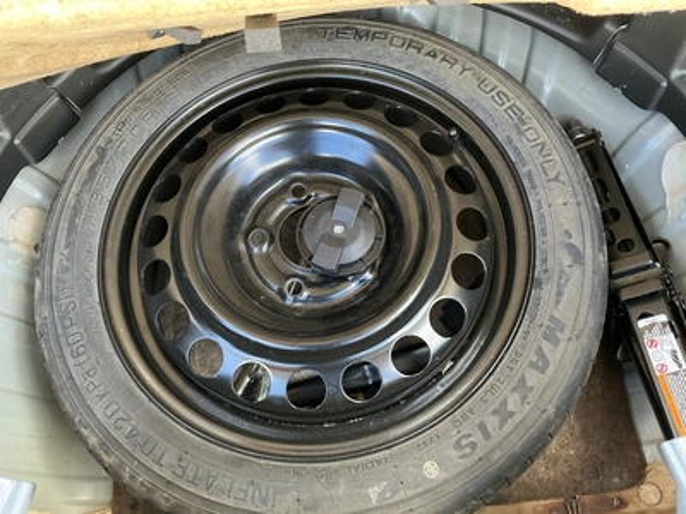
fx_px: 555
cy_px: 257
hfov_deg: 63.4
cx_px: 343
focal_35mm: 28
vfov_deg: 49.7
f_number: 1.8
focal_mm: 3
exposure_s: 1/60
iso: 100
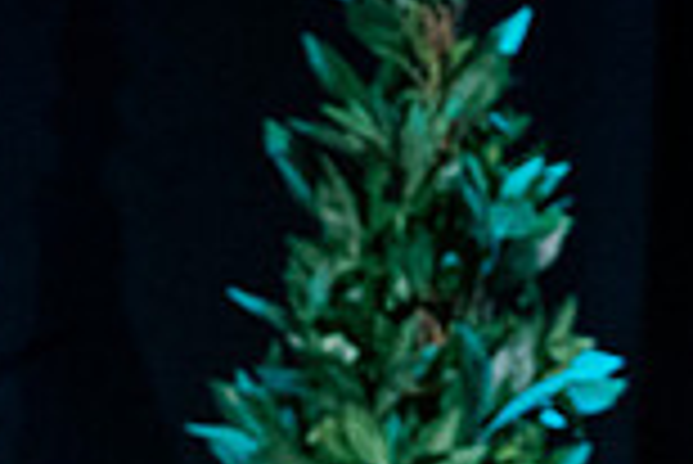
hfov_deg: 2.4
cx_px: -238
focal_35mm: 845
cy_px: 827
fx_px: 16281
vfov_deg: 1.6
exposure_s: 1/125
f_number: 3.5
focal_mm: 150
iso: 3200
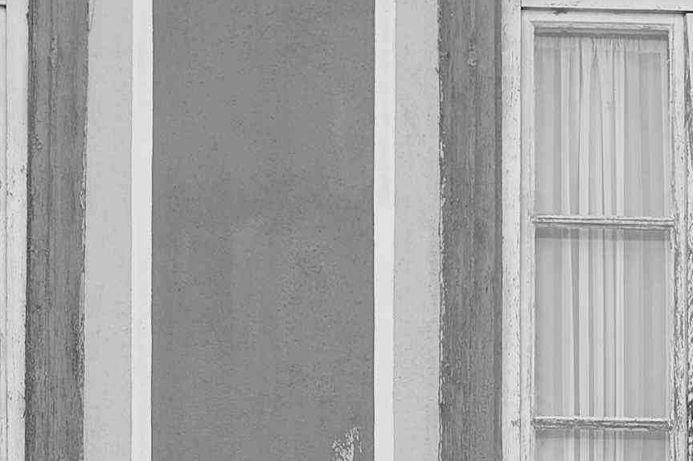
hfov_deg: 7.9
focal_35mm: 259
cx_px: 721
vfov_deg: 5.0
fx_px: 4984
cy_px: 1497
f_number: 2.8
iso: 100
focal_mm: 38
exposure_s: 1/800
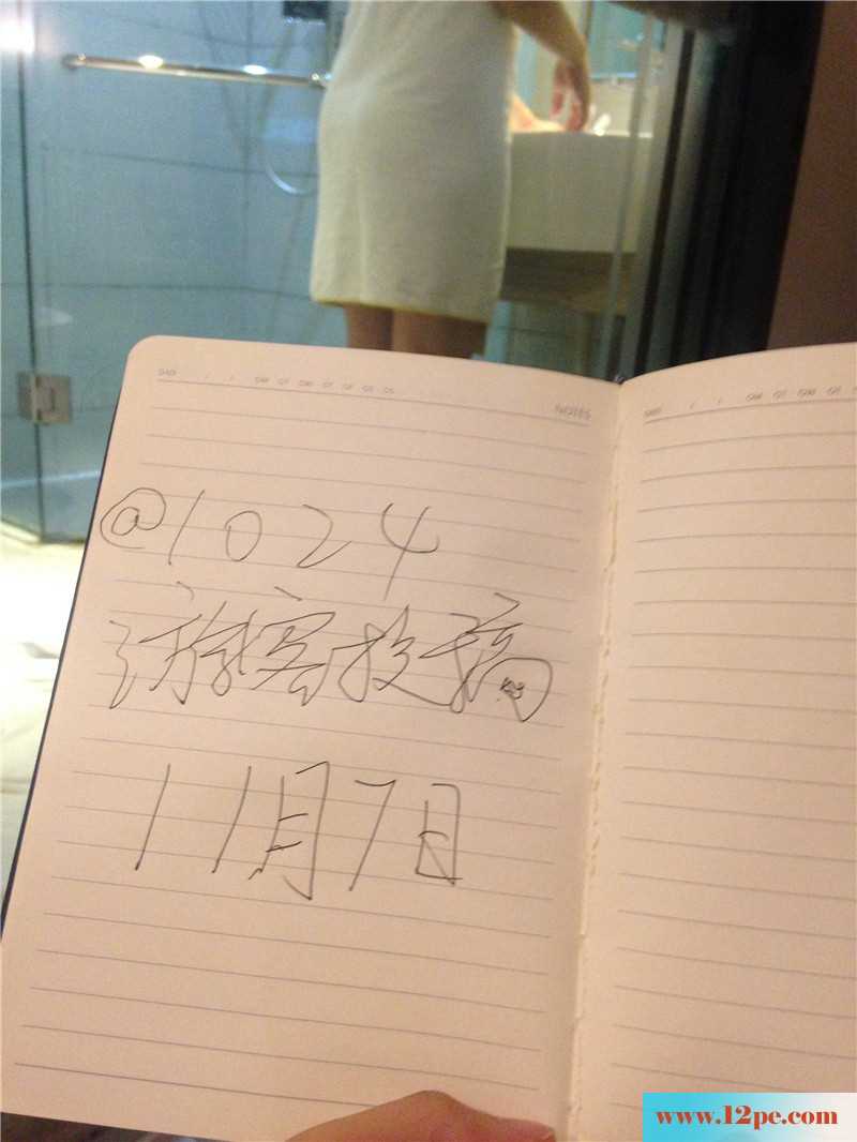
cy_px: 571
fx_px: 1089
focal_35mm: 33
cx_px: 428
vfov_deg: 55.3
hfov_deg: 43.0
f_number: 2.4
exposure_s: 1/20
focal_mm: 4.12
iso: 320
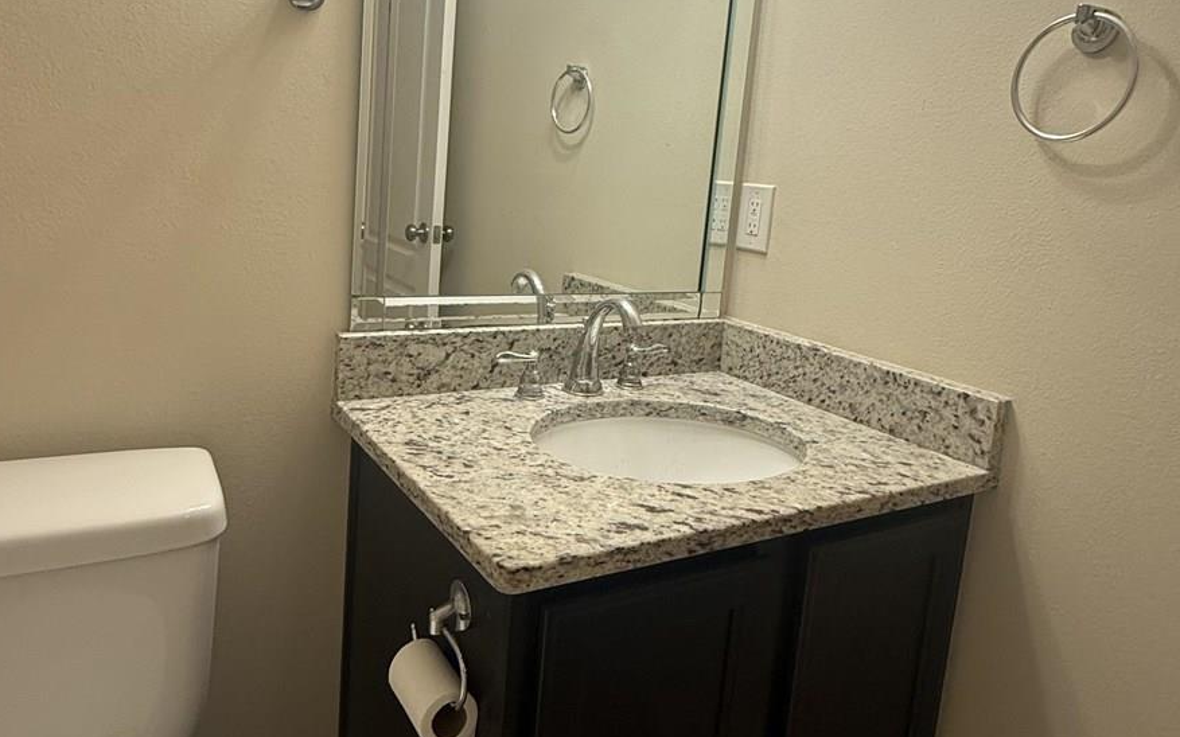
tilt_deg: -8.5
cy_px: 293
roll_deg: -4.8
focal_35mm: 26
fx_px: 836
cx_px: 523
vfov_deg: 47.3
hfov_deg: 70.2
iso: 160
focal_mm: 2.22
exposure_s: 1/120
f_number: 2.2
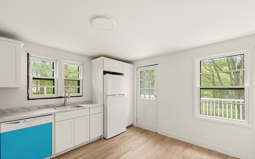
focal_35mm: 15
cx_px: 130
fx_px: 104
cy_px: 88
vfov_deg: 74.6
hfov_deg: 101.5
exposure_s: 1/8
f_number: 8
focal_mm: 14
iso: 250
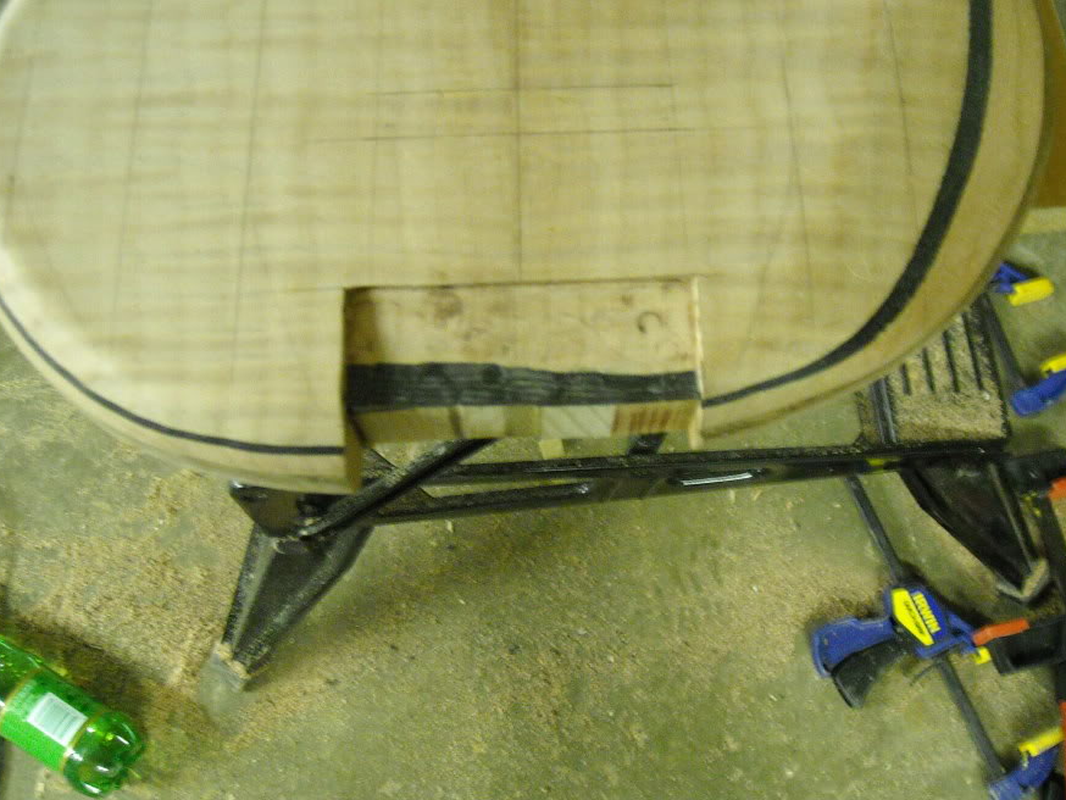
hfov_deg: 45.8
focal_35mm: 41
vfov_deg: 35.2
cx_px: 532
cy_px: 390
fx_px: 1263
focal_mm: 5.7
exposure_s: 1/8
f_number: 2.8
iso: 475
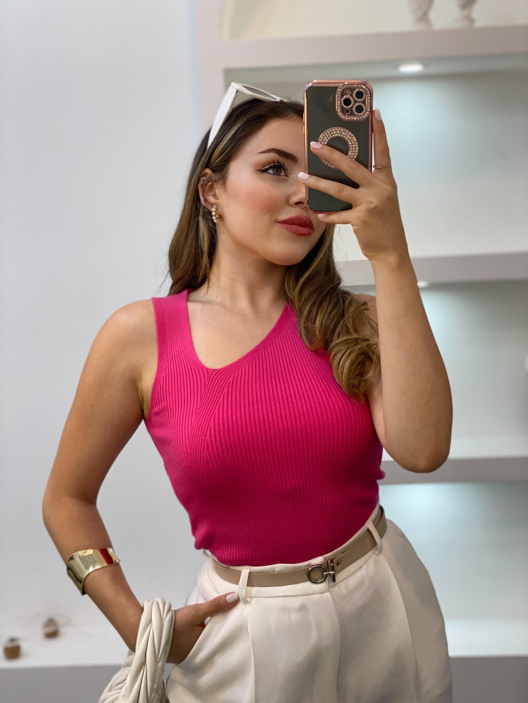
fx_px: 1058
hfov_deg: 28.0
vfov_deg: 36.8
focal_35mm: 52
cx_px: 264
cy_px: 352
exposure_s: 1/100
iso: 80
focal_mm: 6
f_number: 2
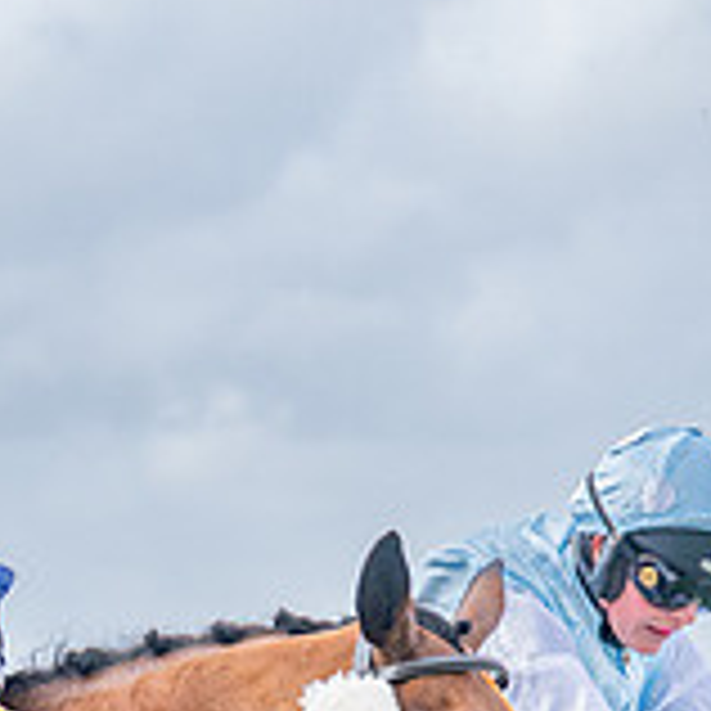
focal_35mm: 381
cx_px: 588
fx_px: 8854
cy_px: 977
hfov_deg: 4.6
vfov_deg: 4.6
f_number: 4
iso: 400
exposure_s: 1/1600
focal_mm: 70
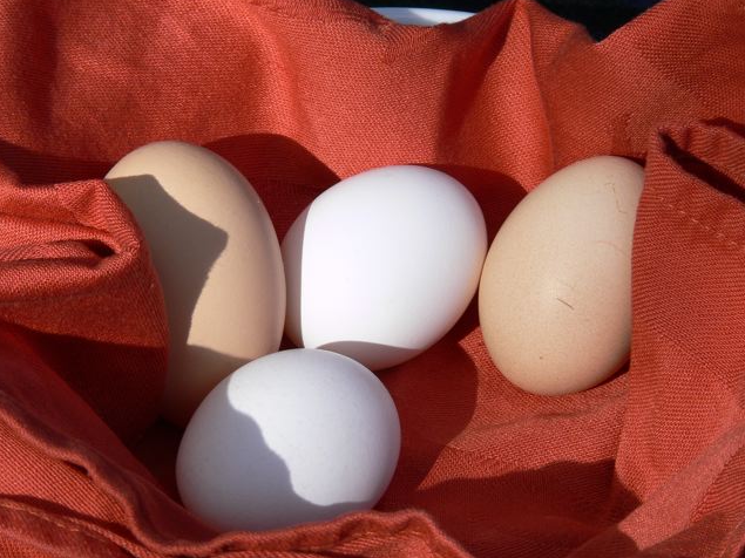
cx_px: 371
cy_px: 278
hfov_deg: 8.2
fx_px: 5207
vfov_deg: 6.1
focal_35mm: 242
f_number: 5.6
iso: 80
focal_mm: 39.9
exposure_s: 1/200
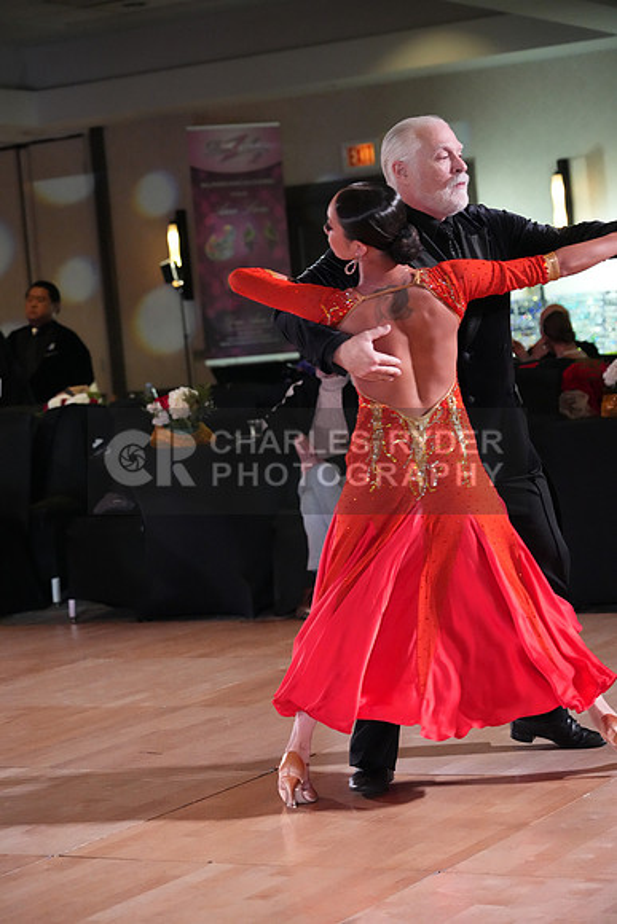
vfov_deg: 23.4
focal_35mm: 87
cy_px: 462
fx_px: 2235
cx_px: 308
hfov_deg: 15.7
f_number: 4.5
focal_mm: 87
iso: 8000
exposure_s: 1/500
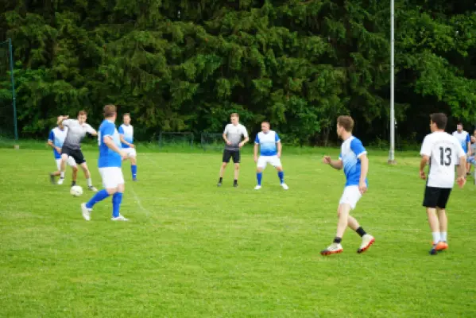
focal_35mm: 70
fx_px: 926
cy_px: 159
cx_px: 238
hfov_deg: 28.8
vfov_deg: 19.5
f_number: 5.6
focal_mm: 70
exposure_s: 1/80
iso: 160
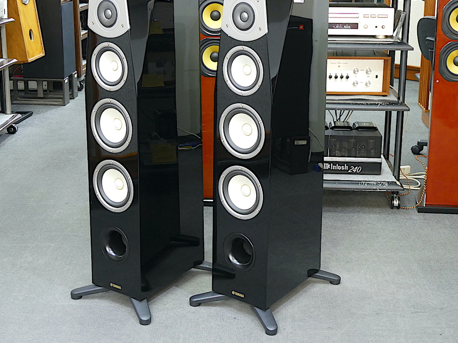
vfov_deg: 25.7
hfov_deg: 33.7
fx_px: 754
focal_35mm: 57
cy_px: 153
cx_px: 207
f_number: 4.1
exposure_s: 1/4
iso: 200
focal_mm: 9
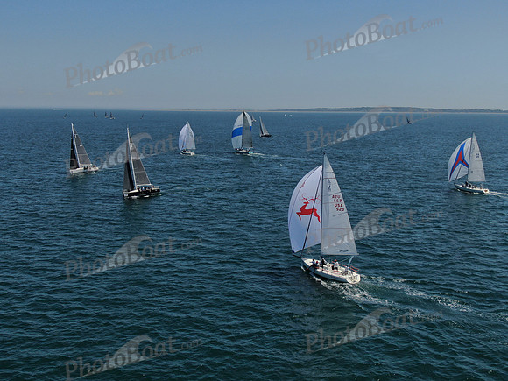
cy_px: 190
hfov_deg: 43.9
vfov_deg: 33.6
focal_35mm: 43
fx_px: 631
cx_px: 254
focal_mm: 7.39
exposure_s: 1/1600
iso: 100
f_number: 3.6
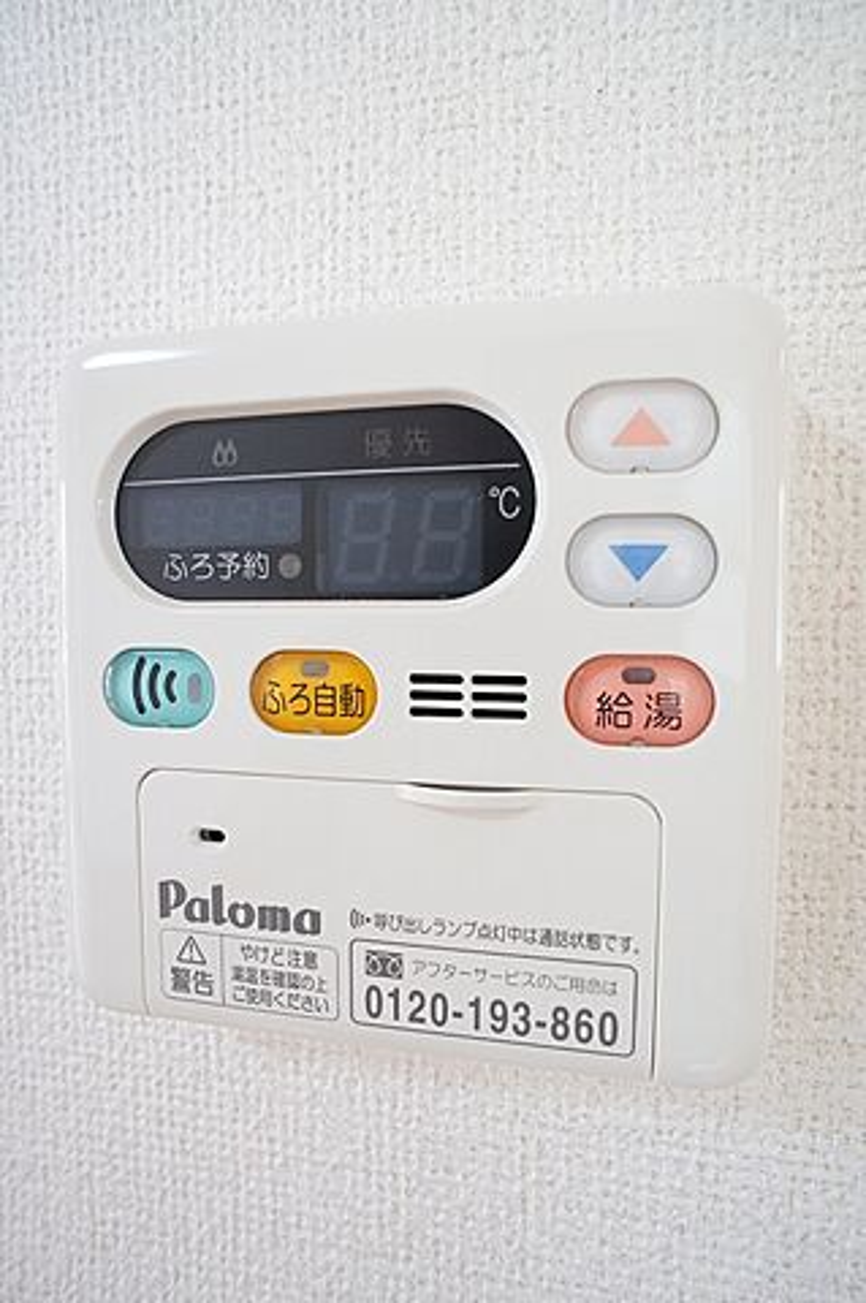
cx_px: 433
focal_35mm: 24
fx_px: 868
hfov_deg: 53.0
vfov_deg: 73.8
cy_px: 652
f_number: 5
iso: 1600
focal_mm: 16
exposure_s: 1/80
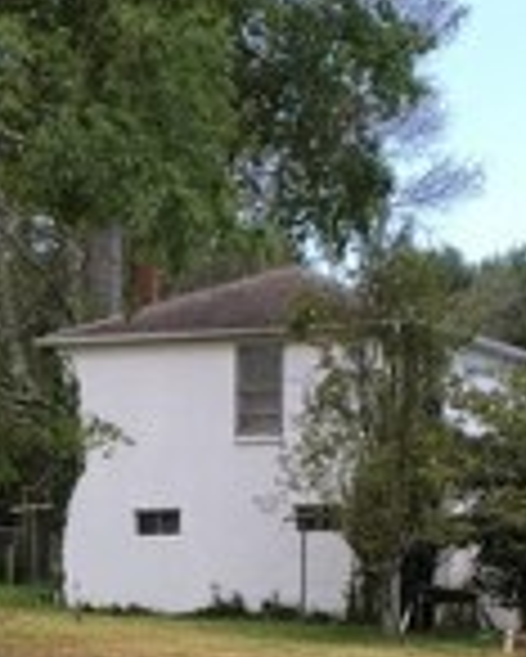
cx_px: -94
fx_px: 2896
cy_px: 986
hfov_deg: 10.2
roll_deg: +1.9
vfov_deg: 12.3
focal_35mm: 149
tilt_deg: -6.0
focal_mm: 4.15
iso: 25
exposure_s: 1/478
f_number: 2.2
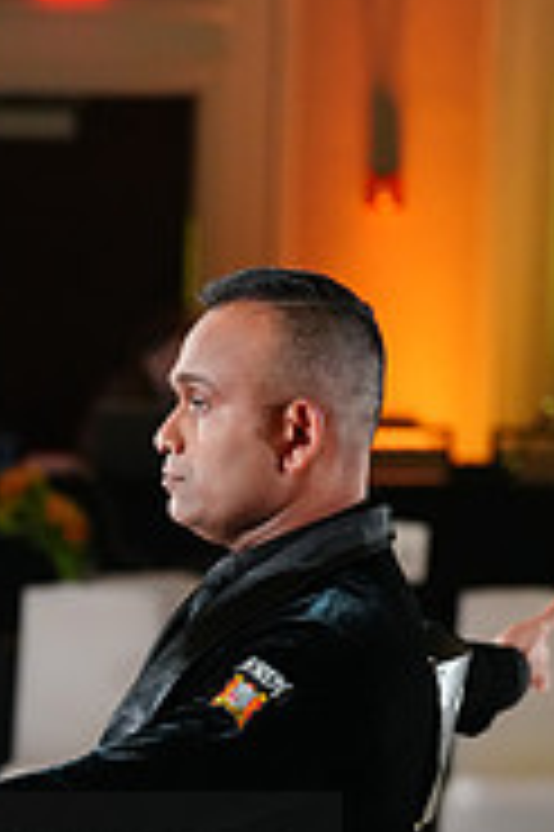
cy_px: 944
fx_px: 5087
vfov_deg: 9.3
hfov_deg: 6.2
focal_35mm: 220
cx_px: -277
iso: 3200
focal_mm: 70
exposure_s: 1/400
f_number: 2.8
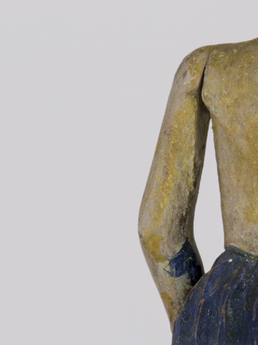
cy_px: 323
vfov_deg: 6.8
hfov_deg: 5.1
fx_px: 2908
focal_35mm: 292
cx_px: 298
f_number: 9
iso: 100
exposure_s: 1/8
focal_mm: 65
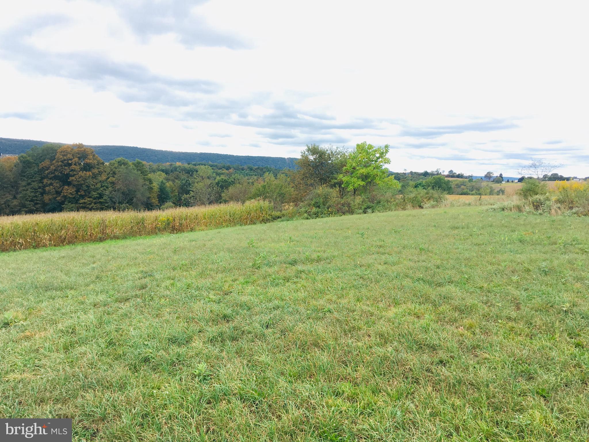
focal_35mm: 29
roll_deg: -1.5
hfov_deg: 61.7
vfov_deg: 48.2
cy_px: 221
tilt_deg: -5.1
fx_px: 493
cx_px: 294
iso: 25
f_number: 2.2
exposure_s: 1/179
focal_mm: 4.15
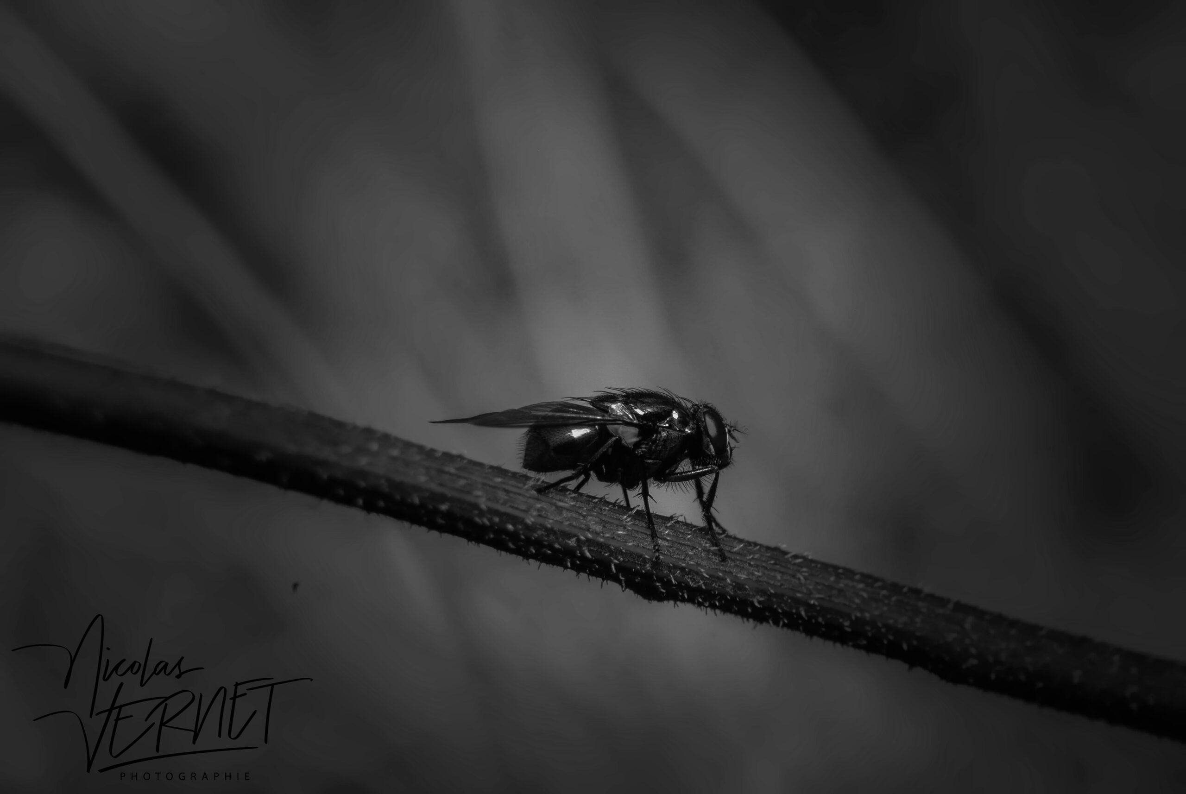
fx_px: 5195
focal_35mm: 158
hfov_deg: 13.0
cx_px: 593
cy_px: 397
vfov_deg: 8.7
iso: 200
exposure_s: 1/60
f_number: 5.6
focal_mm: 105
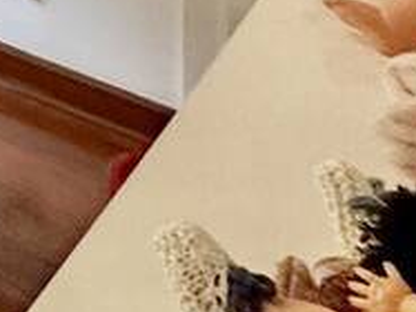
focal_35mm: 108
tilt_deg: +1.7
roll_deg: -1.3
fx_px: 1297
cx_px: -799
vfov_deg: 9.6
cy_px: -702
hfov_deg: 11.5
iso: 200
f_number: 2.2
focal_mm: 2.22
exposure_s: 1/120
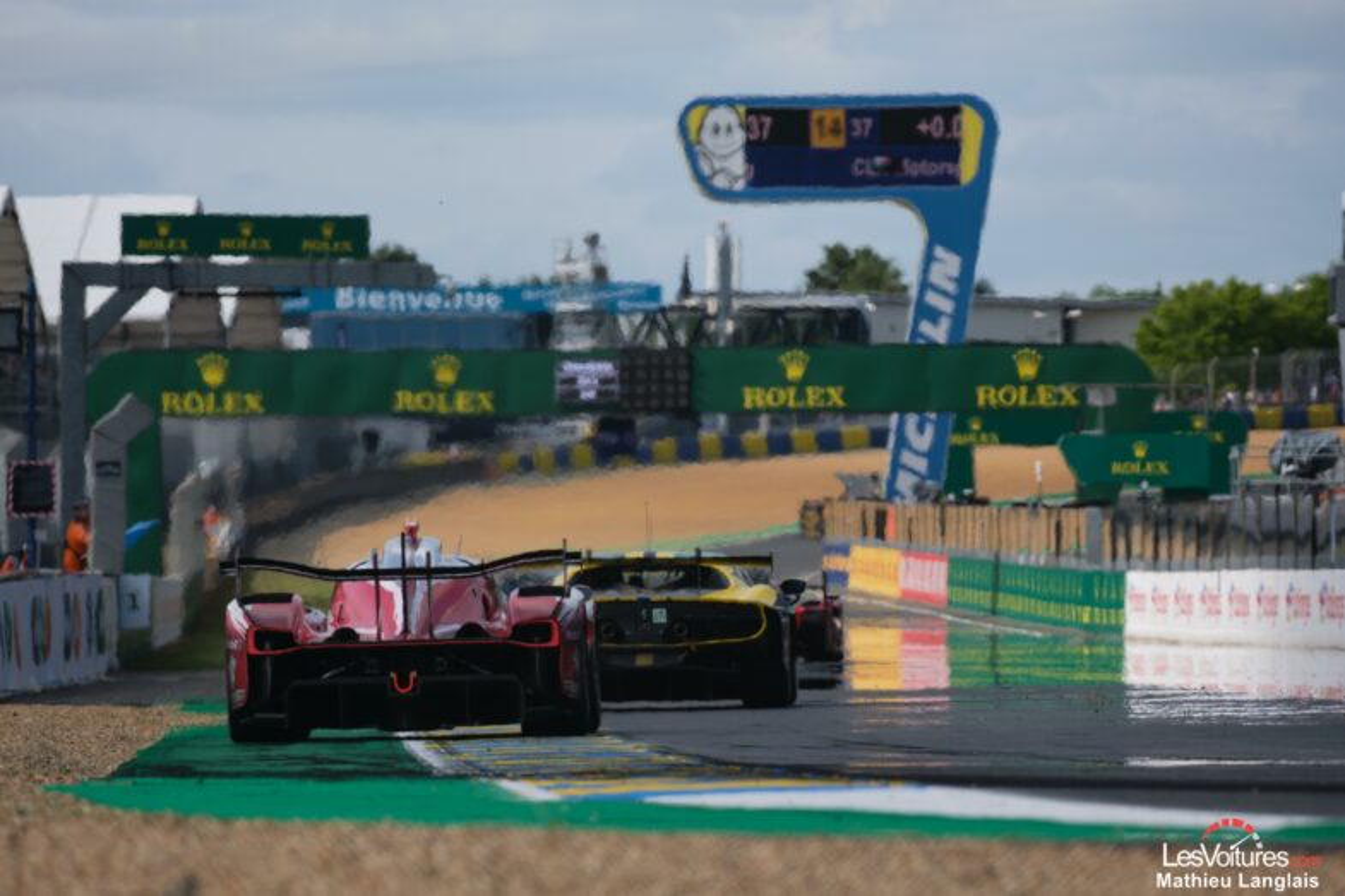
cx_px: 672
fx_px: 15015
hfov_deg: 5.1
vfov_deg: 3.4
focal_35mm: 402
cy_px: 448
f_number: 6.3
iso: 250
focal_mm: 267.9
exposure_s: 1/1250
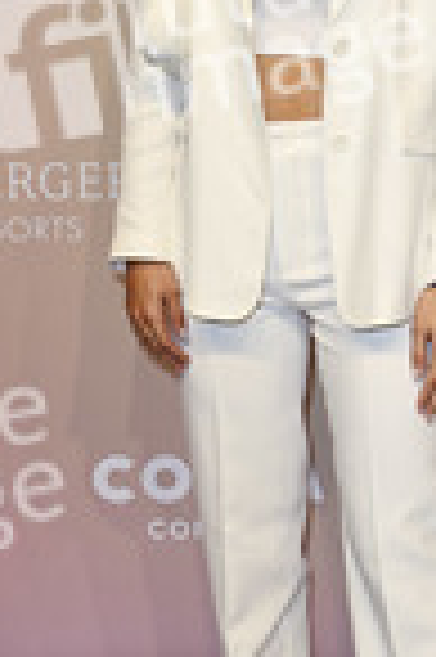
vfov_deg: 19.6
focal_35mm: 104
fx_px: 1894
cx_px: 324
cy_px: 270
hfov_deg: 13.1
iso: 320
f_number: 5.6
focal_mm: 38
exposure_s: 1/250
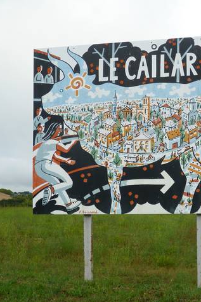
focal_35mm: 77
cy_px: 151
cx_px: 129
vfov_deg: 26.3
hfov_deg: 17.7
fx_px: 644
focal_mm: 9.8
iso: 80
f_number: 3.8
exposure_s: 1/160
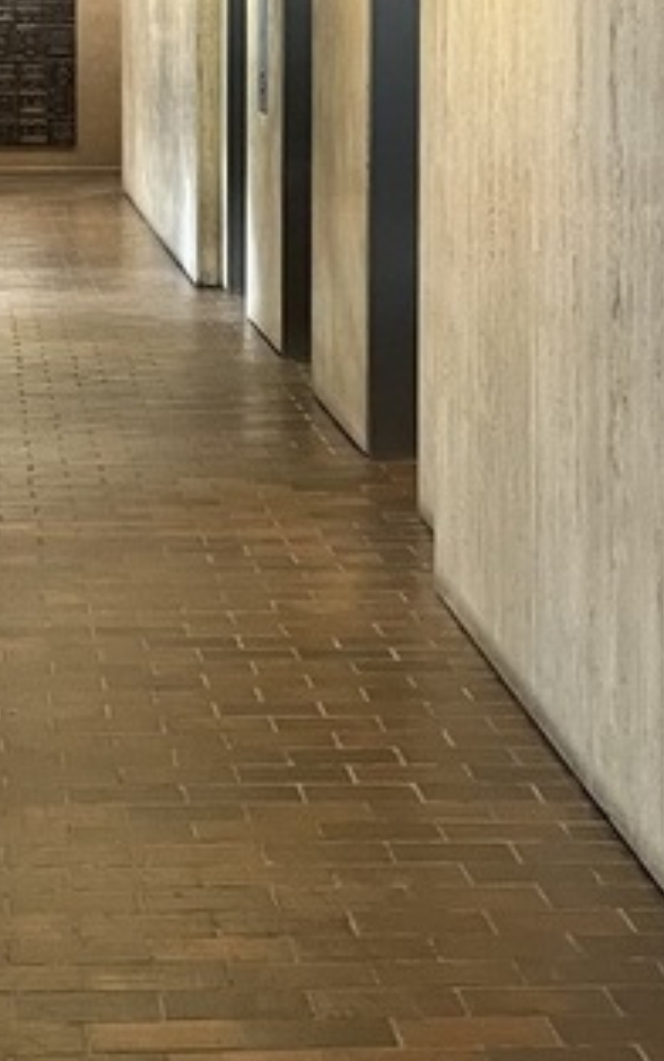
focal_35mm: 95
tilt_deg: -0.7
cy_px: 125
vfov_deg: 21.4
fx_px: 2747
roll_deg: +0.5
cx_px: 95
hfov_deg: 13.7
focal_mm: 5.7
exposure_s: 1/60
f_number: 1.5
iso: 320
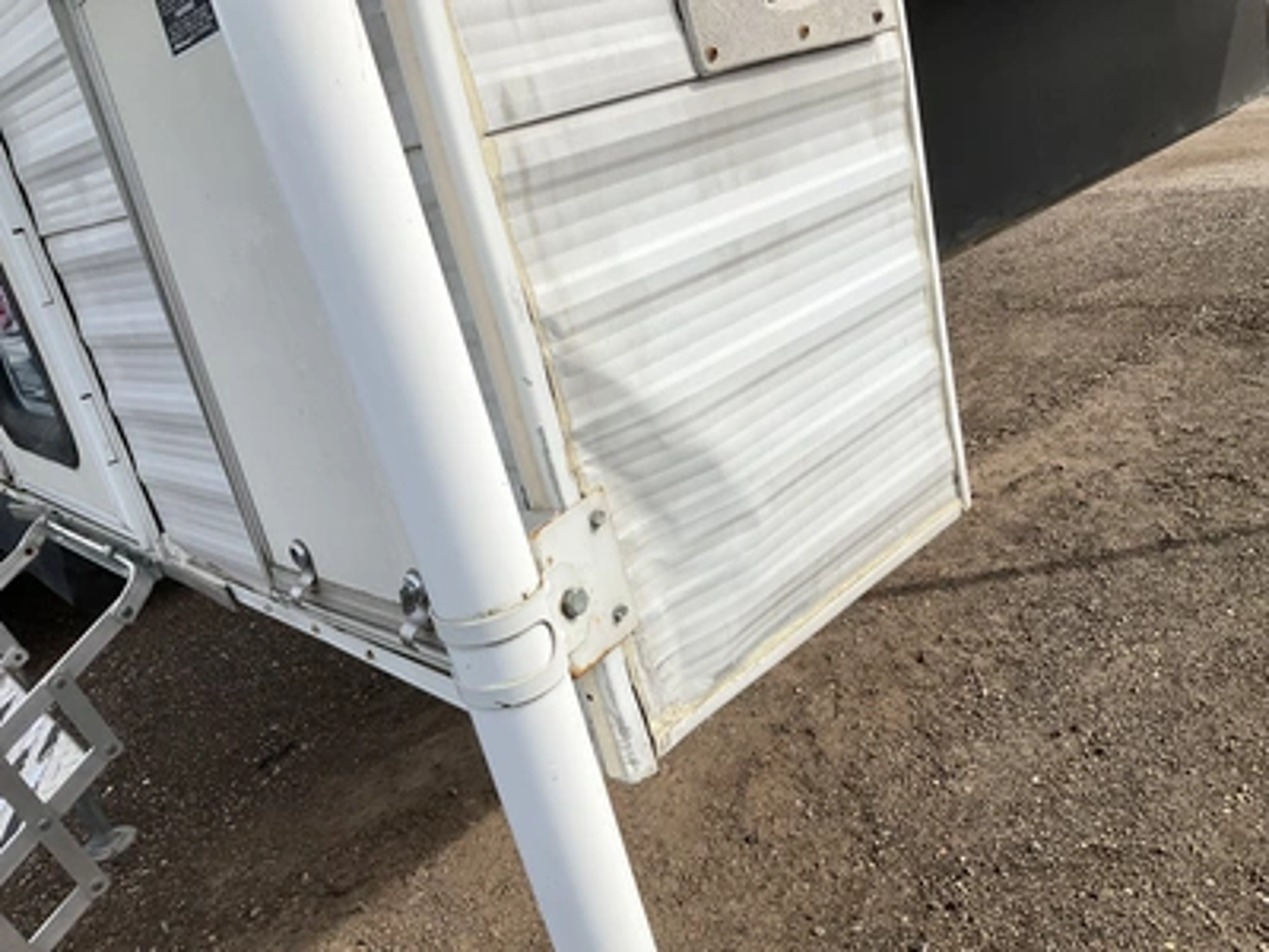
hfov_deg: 61.7
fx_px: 1063
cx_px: 634
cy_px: 476
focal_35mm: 29
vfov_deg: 48.2
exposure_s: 1/2141
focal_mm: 3
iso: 25
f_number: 1.8
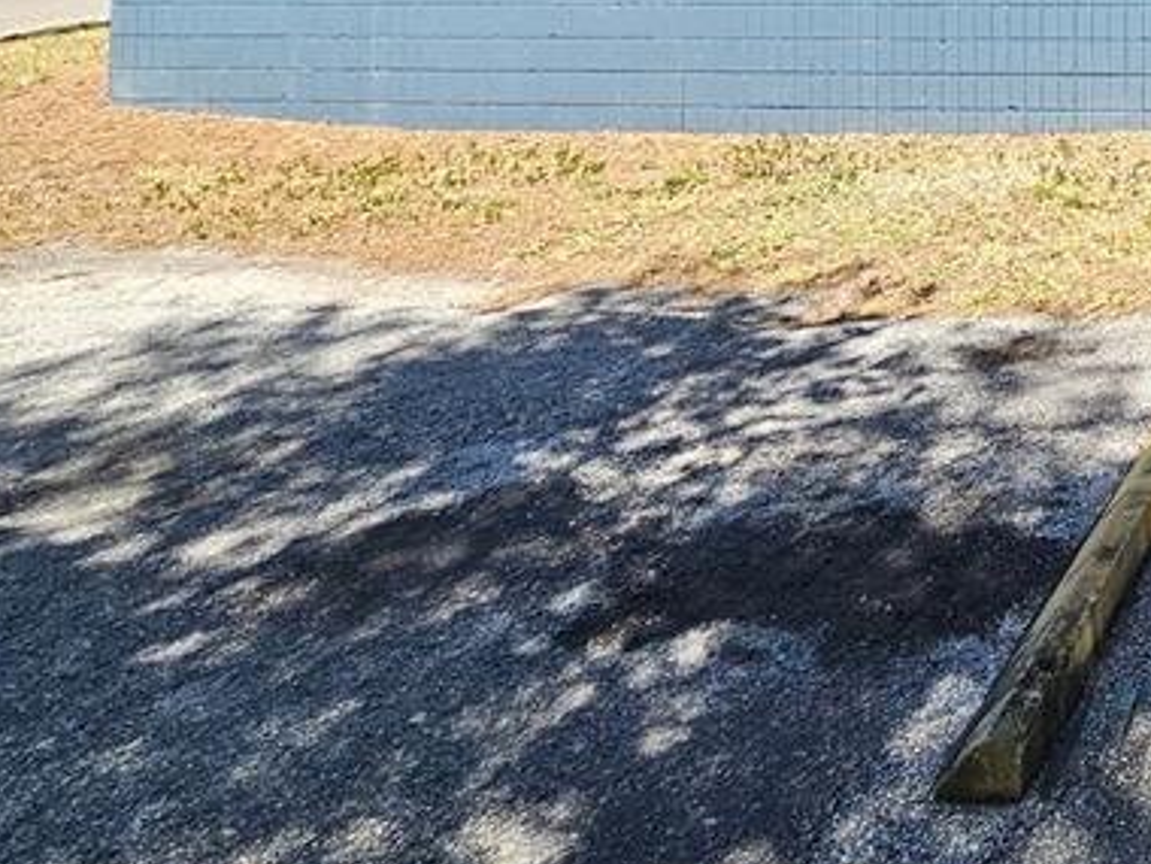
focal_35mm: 35
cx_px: 1421
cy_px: -255
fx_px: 1164
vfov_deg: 31.5
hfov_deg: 37.6
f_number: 2.2
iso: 50
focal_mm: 2.2
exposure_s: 1/503
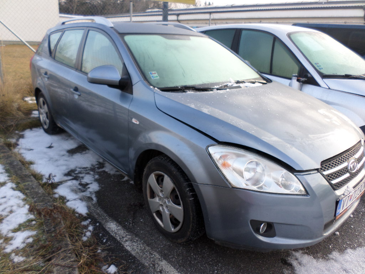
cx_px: 182
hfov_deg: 69.4
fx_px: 264
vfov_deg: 54.9
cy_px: 137
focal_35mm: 25
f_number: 2.5
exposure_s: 1/125
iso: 80
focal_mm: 4.5
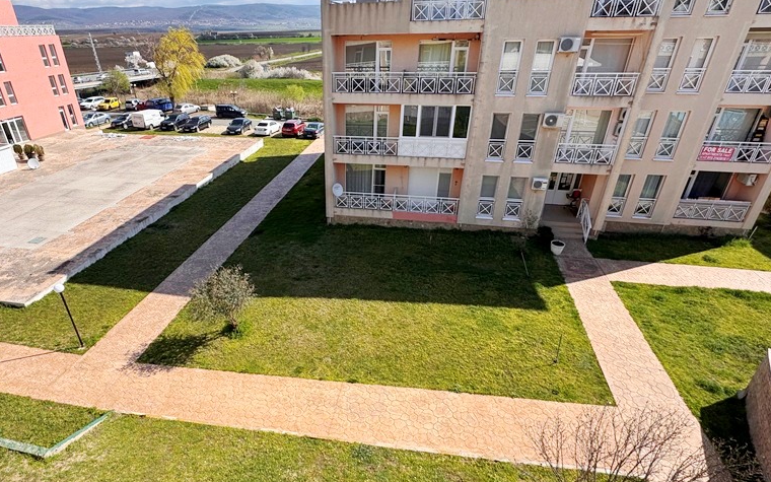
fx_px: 420
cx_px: 331
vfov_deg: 59.6
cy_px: 251
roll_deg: +1.7
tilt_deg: -27.2
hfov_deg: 84.5
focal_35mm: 20
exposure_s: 1/1160
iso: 40
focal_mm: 2.22
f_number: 2.2
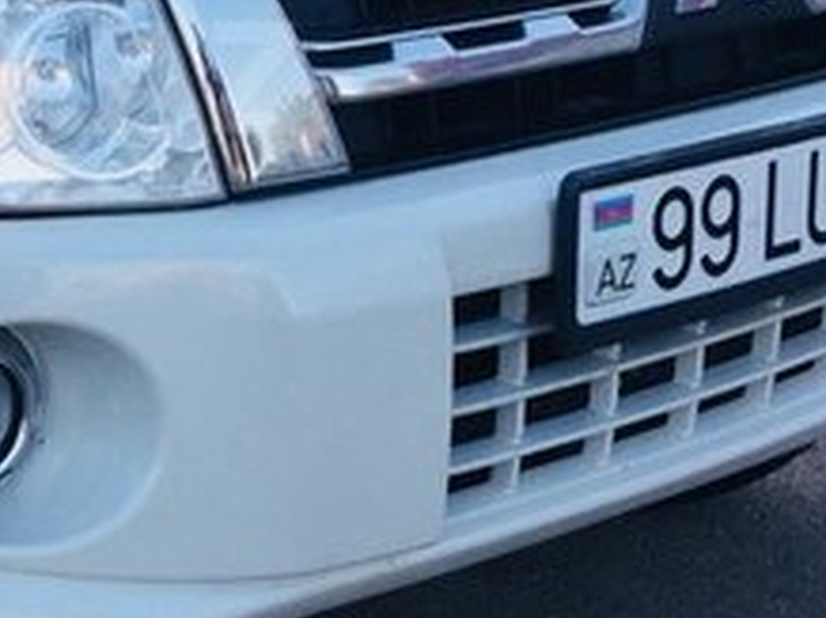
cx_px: -91
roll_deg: +1.3
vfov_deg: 16.6
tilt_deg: -11.0
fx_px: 2098
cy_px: 78
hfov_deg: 21.1
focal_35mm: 88
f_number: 2.2
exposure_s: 1/444
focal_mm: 4.15
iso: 32
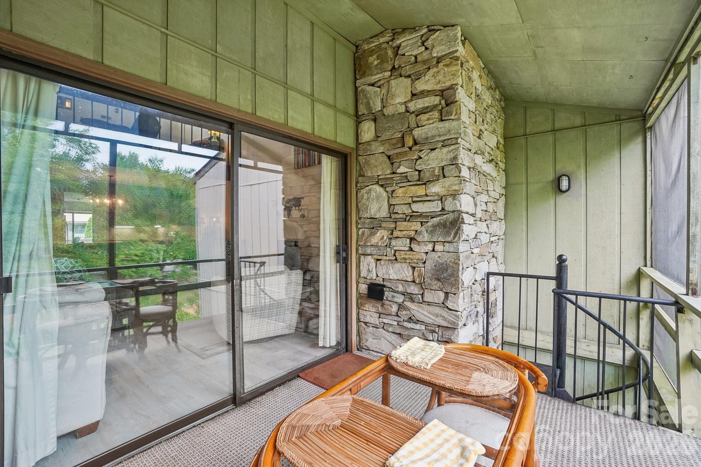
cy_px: 234
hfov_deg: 100.4
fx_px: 292
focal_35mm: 15
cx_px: 350
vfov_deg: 77.3
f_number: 8
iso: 400
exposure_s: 1/20
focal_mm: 10
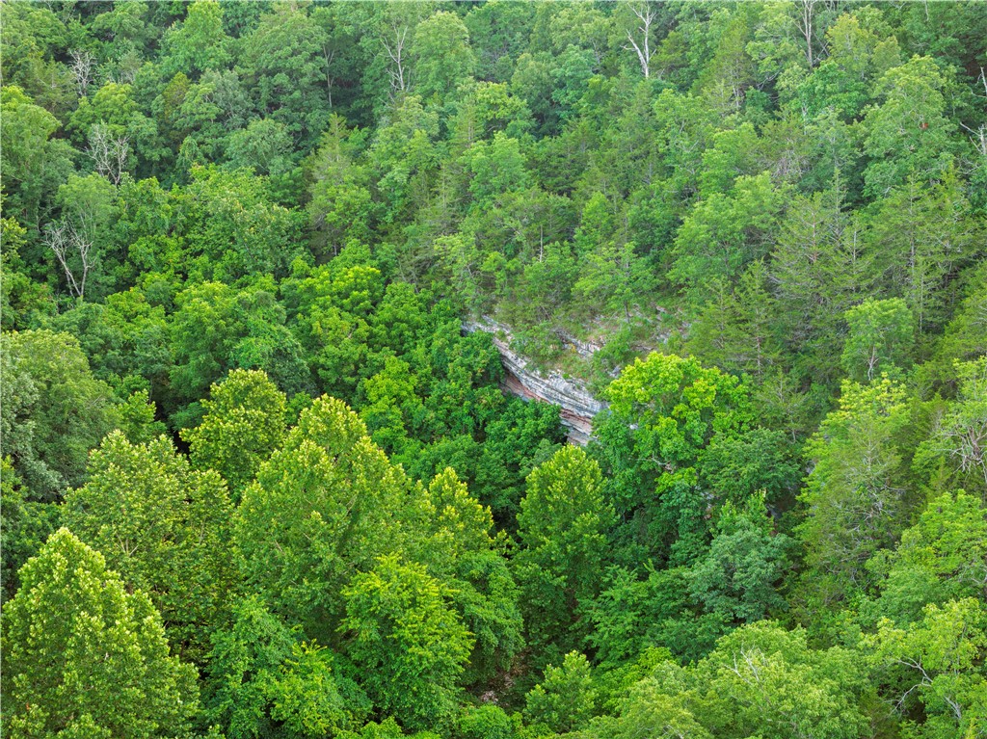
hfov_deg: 27.8
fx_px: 1995
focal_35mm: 70
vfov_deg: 21.0
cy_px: 370
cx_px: 494
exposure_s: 1/30
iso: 100
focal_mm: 19.35
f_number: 2.8
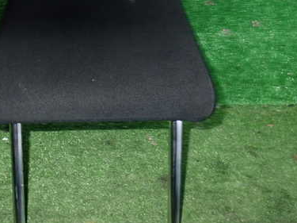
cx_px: 82
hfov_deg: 38.8
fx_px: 412
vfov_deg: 30.1
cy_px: 83
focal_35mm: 48
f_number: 6.3
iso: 320
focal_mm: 5.4
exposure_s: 1/30
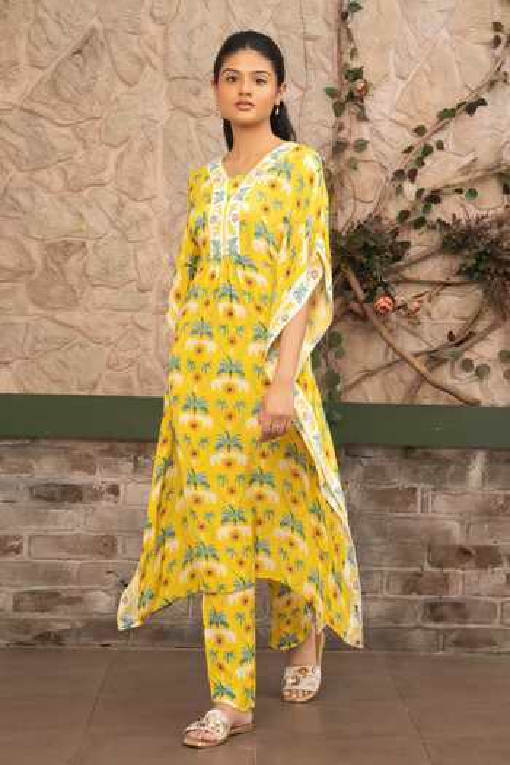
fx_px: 1806
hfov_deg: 16.1
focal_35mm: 85
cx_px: 255
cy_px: 382
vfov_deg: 23.9
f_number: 6.3
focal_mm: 85
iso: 250
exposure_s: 1/125
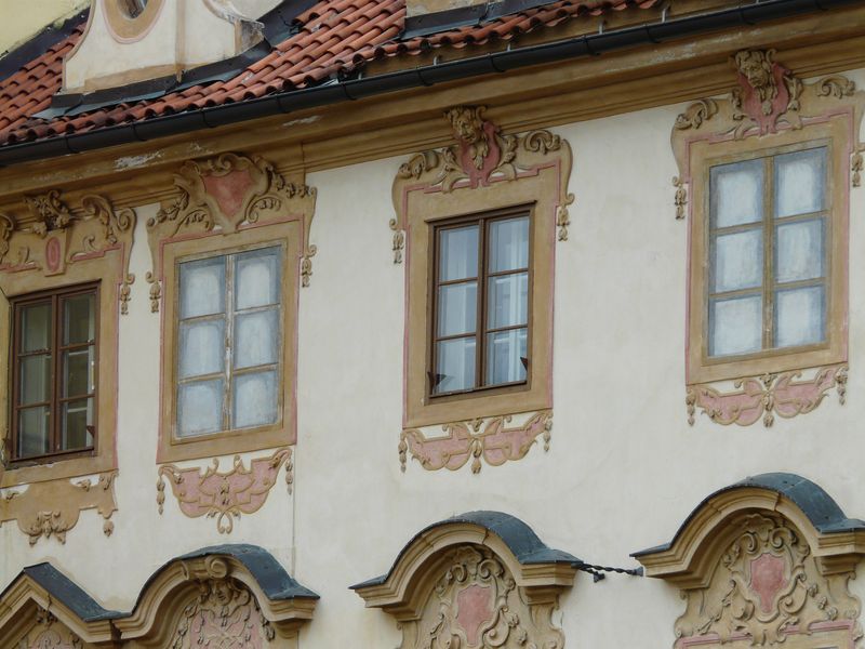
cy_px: 324
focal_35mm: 266
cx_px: 432
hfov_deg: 7.4
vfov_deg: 5.6
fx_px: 6647
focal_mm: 43.7
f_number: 5.6
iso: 100
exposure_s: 1/250
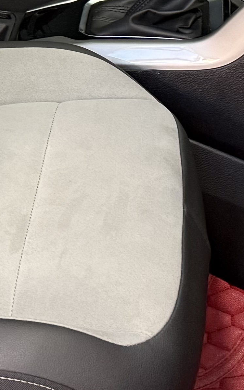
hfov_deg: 10.8
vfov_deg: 16.0
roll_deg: -9.1
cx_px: 30
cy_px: -168
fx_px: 1287
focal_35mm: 121
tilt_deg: -15.9
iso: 400
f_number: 1.78
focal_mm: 6.76
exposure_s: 1/60
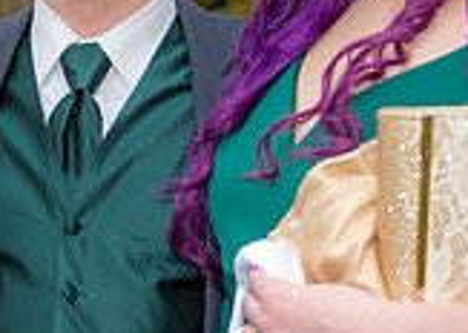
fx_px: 1885
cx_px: -61
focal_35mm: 142
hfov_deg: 13.8
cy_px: 139
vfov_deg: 10.1
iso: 320
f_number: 2.8
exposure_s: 1/500
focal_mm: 38
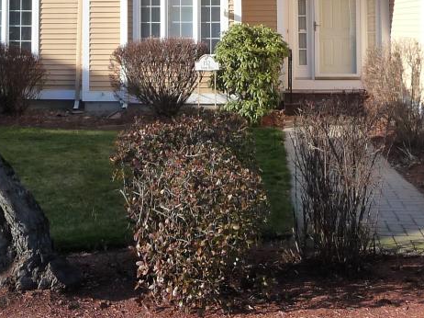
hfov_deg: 27.4
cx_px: 183
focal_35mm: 71
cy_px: -31
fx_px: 869
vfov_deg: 19.8
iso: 160
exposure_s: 1/500
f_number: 3.3
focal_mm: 4.7
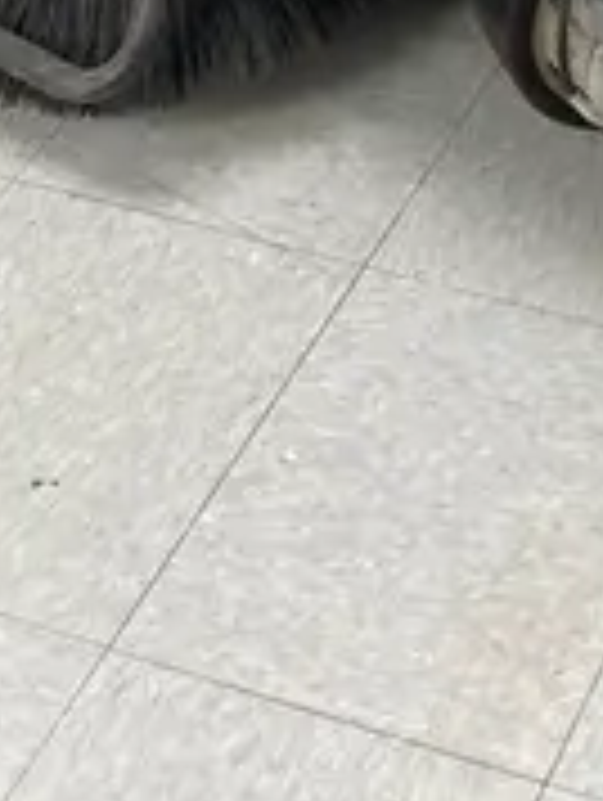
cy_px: -731
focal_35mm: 107
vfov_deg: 15.3
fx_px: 2479
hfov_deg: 12.9
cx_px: 994
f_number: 1.5
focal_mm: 5.7
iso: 80
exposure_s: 1/60
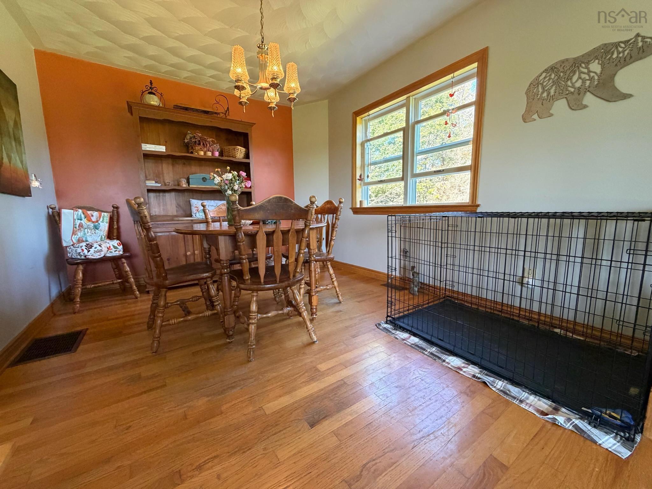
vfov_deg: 85.7
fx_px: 264
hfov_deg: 102.1
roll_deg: +0.7
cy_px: 244
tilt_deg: -7.0
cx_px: 326
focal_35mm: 14
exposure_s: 1/60
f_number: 2.2
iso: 400
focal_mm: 2.22
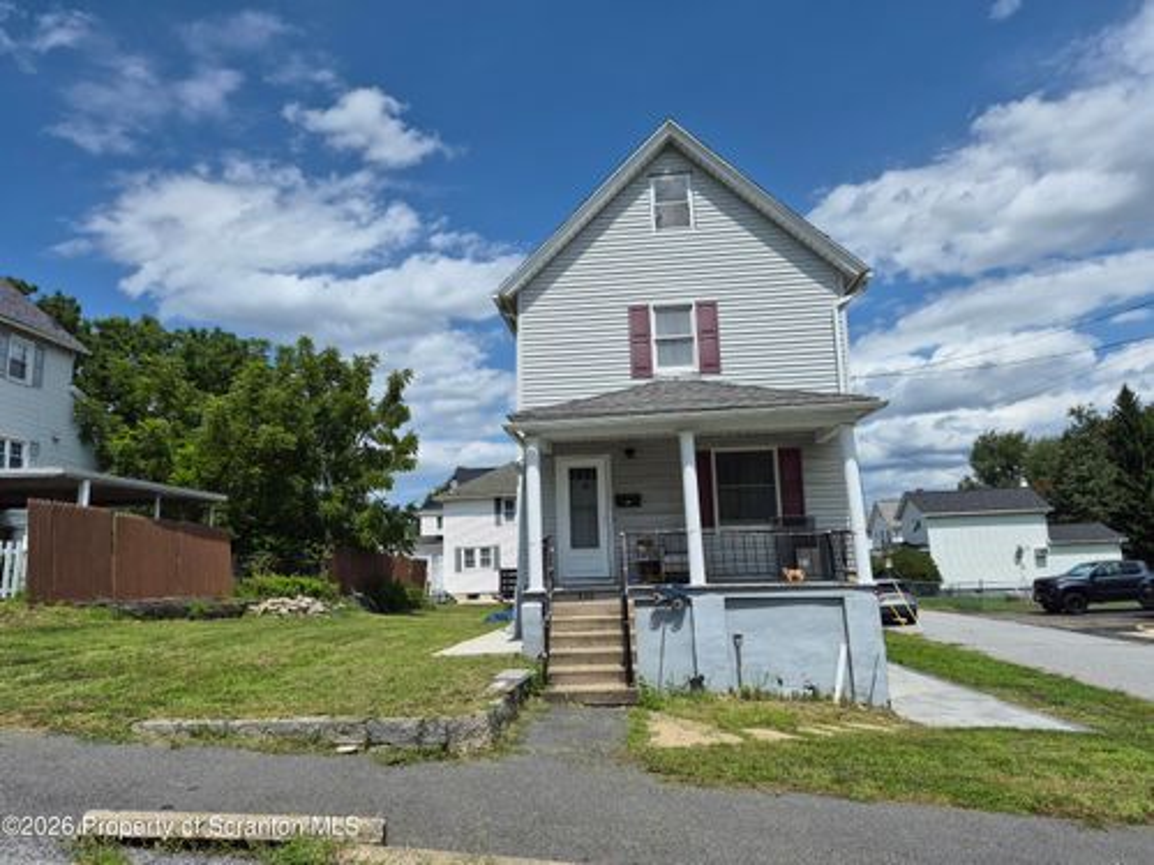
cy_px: 432
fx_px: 767
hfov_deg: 73.9
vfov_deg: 58.9
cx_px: 577
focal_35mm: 23
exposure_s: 1/7696
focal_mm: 5.4
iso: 64
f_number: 1.8
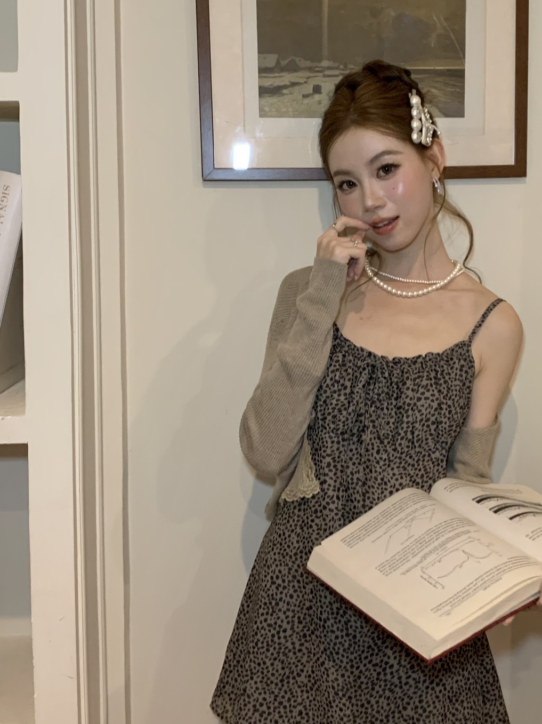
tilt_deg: -5.2
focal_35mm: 46
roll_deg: +0.0
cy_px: 289
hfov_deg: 31.4
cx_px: 341
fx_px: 961
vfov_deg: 41.1
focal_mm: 4.25
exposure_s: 1/52
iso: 400
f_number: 1.8
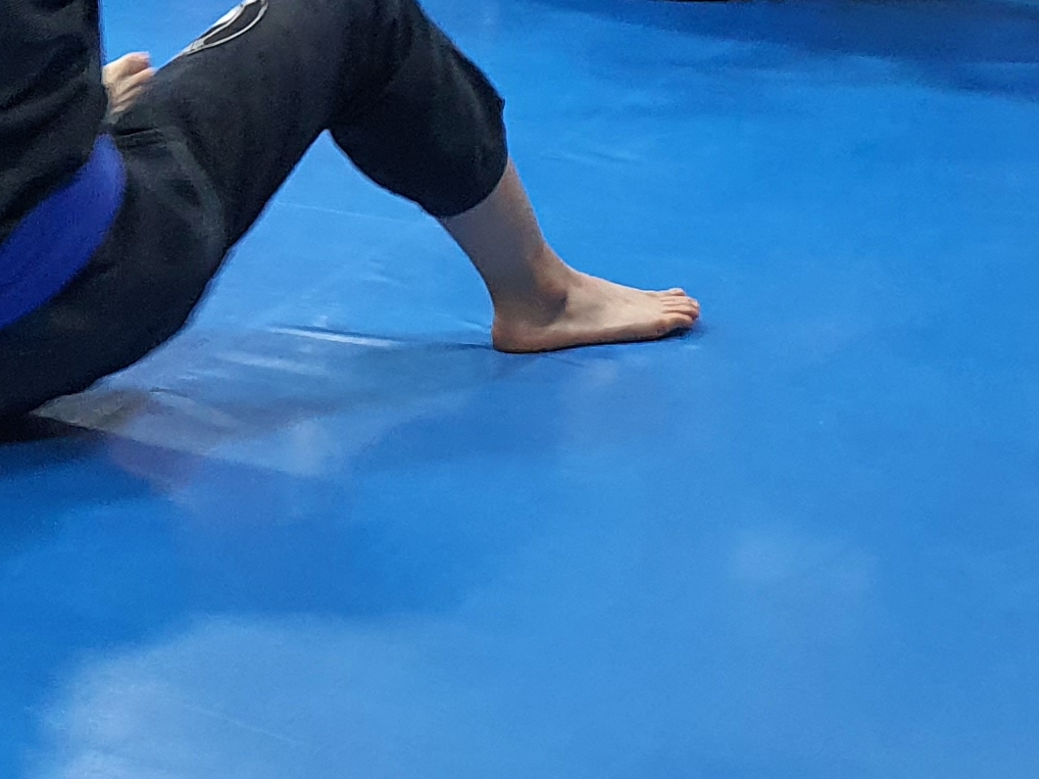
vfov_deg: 14.3
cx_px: -1003
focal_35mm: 103
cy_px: 252
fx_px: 3091
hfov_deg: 15.5
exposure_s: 1/40
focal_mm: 4.3
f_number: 2.4
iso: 250
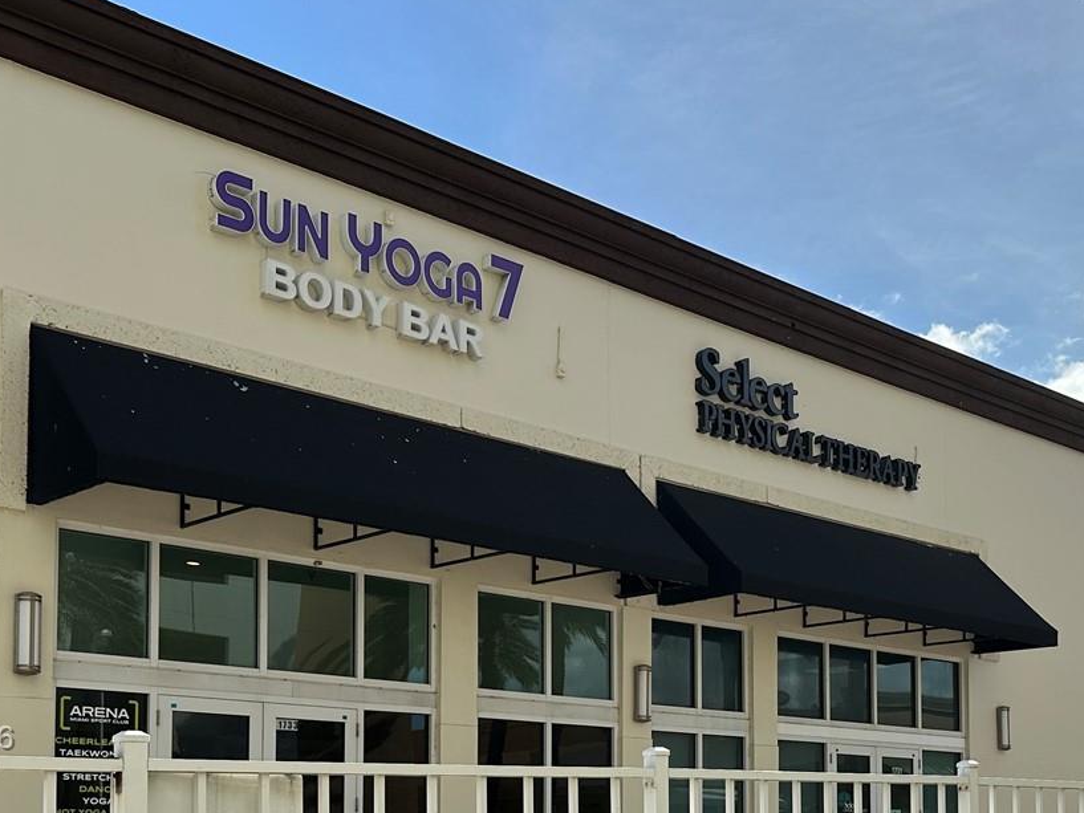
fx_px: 1472
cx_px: 662
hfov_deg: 40.2
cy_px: 740
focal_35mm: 47
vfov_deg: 29.5
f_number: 1.78
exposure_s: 1/5848
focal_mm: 6.86
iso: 80
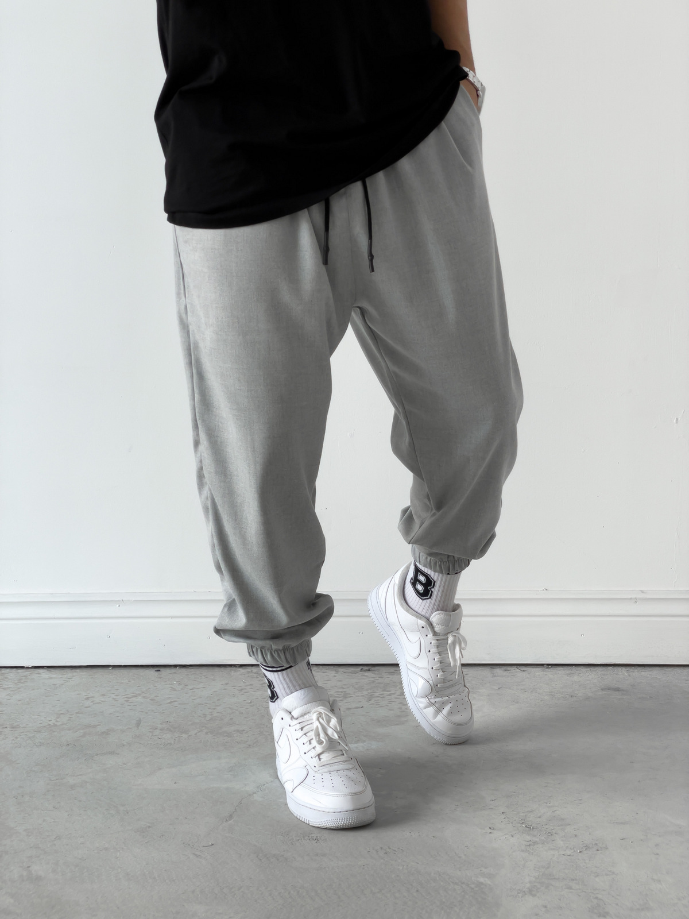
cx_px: 344
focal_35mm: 52
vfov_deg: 36.8
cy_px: 460
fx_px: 1380
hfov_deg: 28.0
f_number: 2
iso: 50
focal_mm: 6
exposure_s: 1/120
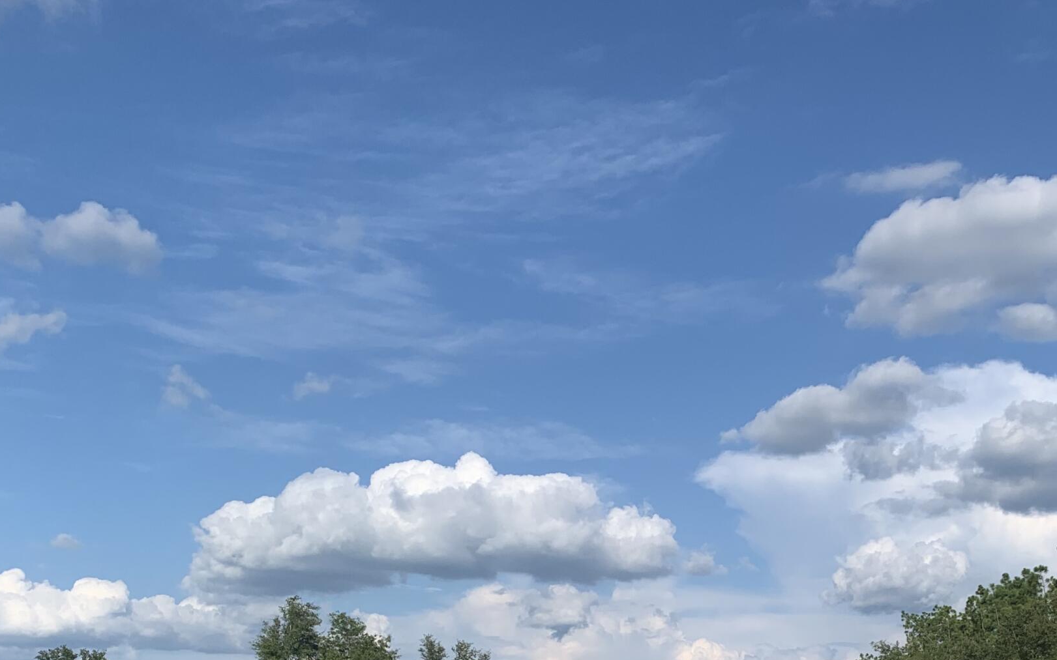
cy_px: 712
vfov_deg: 23.8
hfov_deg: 39.1
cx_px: 700
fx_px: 1469
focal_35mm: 51
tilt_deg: +0.2
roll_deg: +0.5
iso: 25
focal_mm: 4.25
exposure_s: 1/3401
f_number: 1.8
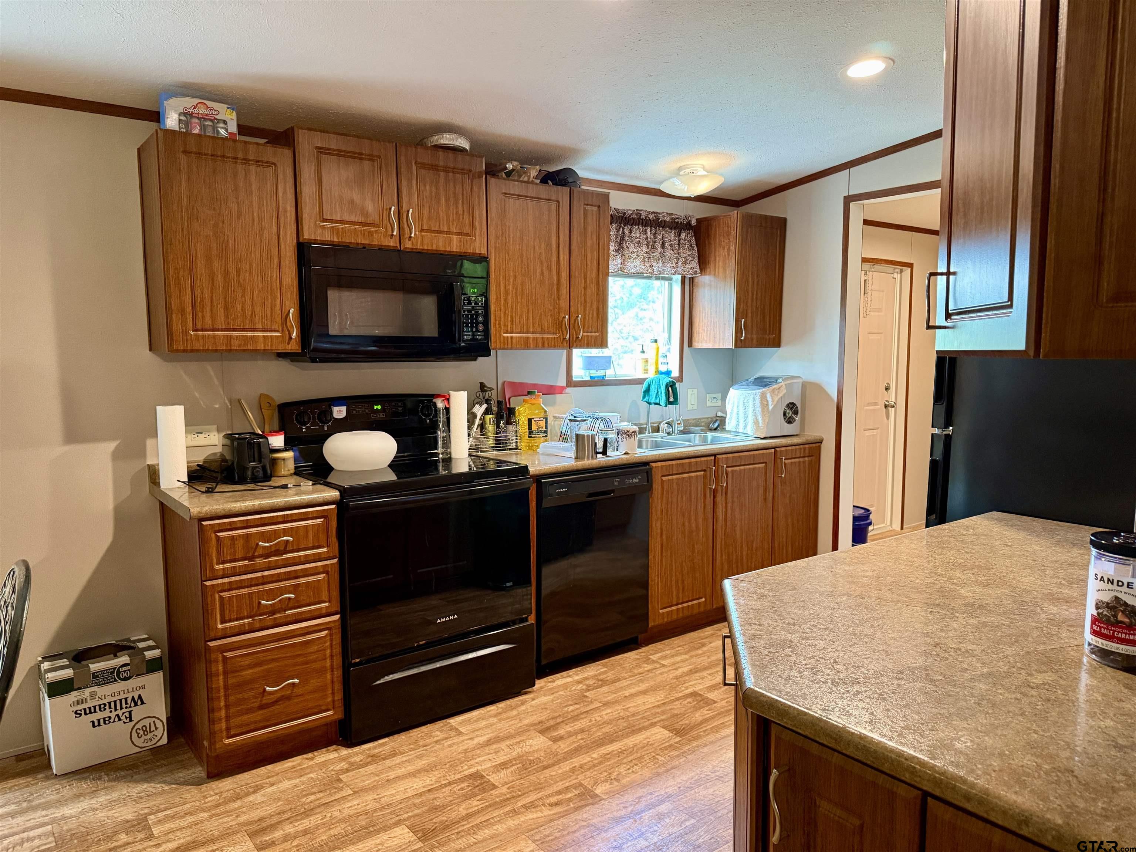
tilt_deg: -5.7
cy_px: 426
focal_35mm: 24
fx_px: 788
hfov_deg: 71.6
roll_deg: +0.1
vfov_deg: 56.8
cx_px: 568
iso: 500
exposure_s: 1/60
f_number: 1.78
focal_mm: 6.76
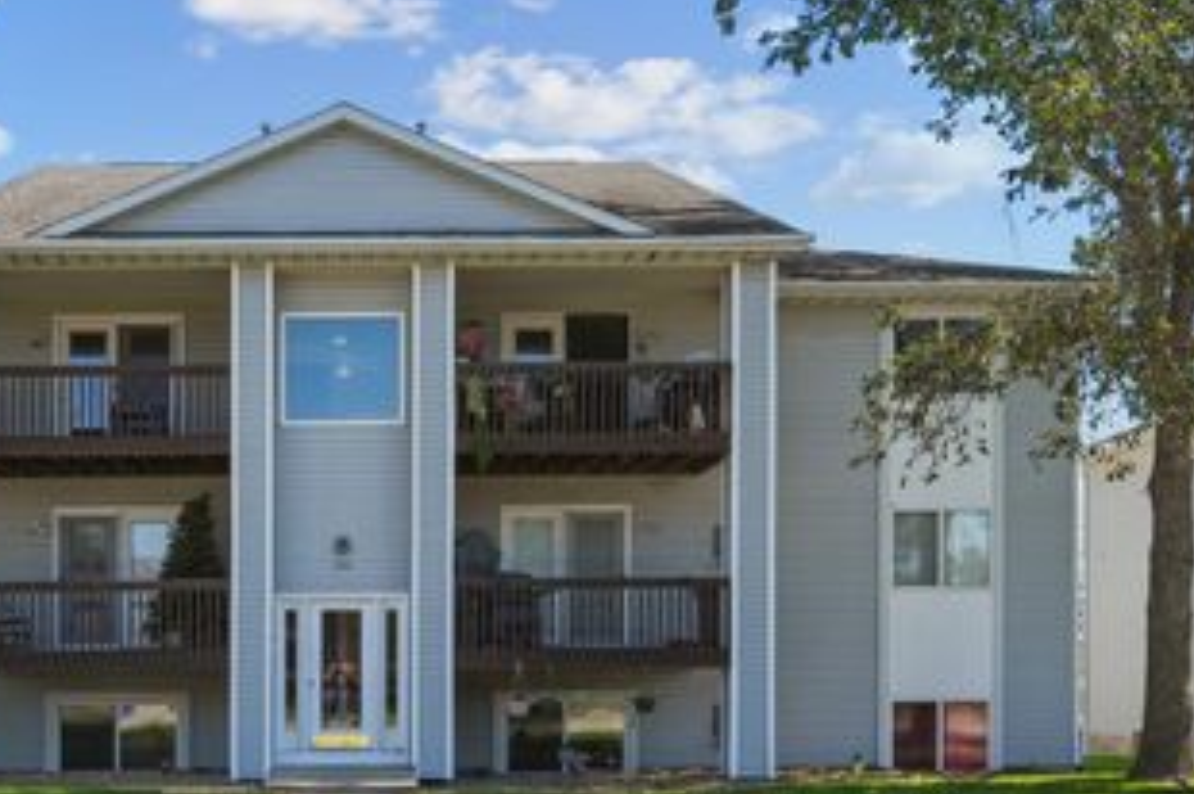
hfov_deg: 45.4
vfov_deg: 31.8
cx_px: 354
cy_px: 453
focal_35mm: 42
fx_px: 1392
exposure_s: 1/35
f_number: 8
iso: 640
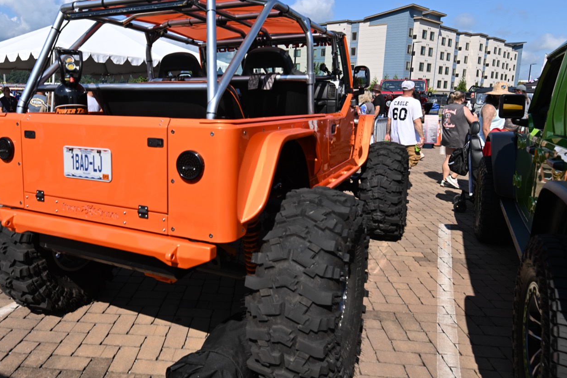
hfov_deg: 66.5
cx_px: 216
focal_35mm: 27
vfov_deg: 47.7
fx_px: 425
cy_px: 156
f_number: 7.1
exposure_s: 1/1000
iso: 250
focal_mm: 21
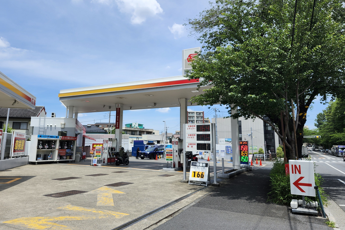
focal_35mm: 26
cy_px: 105
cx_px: 161
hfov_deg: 69.3
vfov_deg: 49.5
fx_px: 249
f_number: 1.8
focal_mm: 5.54
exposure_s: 1/1751
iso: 25
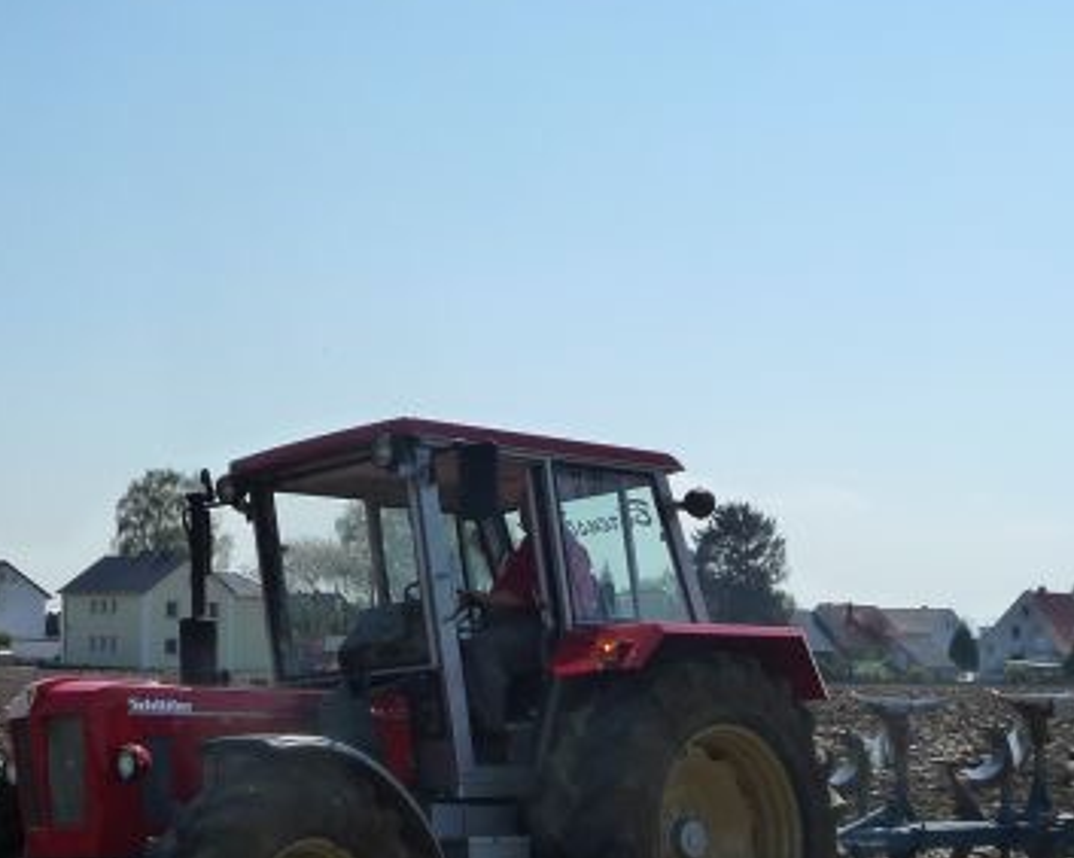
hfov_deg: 30.2
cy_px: 627
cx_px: 323
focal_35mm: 62
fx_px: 1970
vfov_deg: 24.3
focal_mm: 4.7
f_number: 8
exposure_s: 1/500
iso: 160
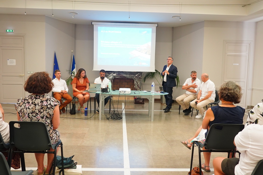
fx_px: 219
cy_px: 88
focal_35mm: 30
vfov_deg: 43.6
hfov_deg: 61.9
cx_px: 132
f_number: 3.5
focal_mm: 20
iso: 1600
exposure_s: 1/50
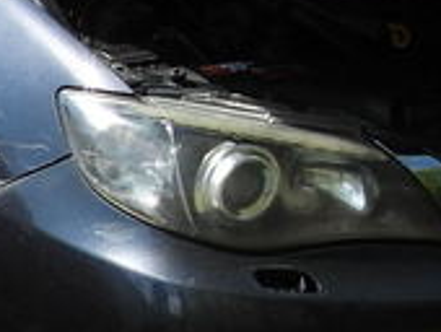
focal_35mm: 169
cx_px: 859
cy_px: -262
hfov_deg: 10.8
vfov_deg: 8.5
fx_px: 2156
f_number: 2.8
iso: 100
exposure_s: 1/1250
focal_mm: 4.3
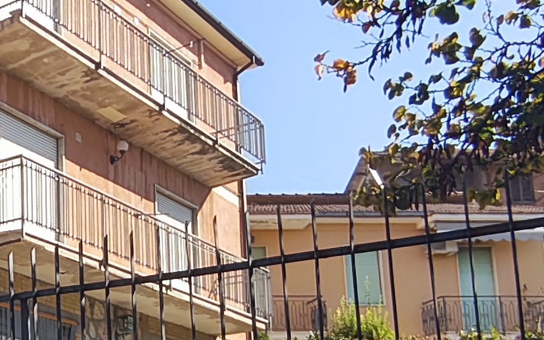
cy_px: 339
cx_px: -66
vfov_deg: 20.0
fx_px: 934
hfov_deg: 29.1
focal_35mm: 63
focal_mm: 1.65
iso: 50
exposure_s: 1/429
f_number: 2.2
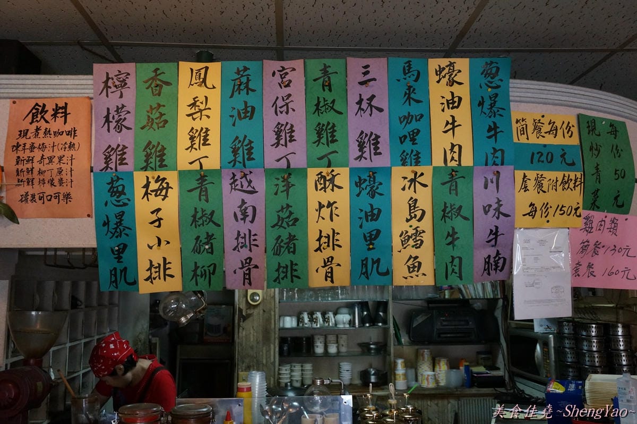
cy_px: 212
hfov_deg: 62.0
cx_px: 318
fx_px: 530
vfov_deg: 43.5
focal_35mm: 30
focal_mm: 20
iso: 2000
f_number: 4
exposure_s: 1/160
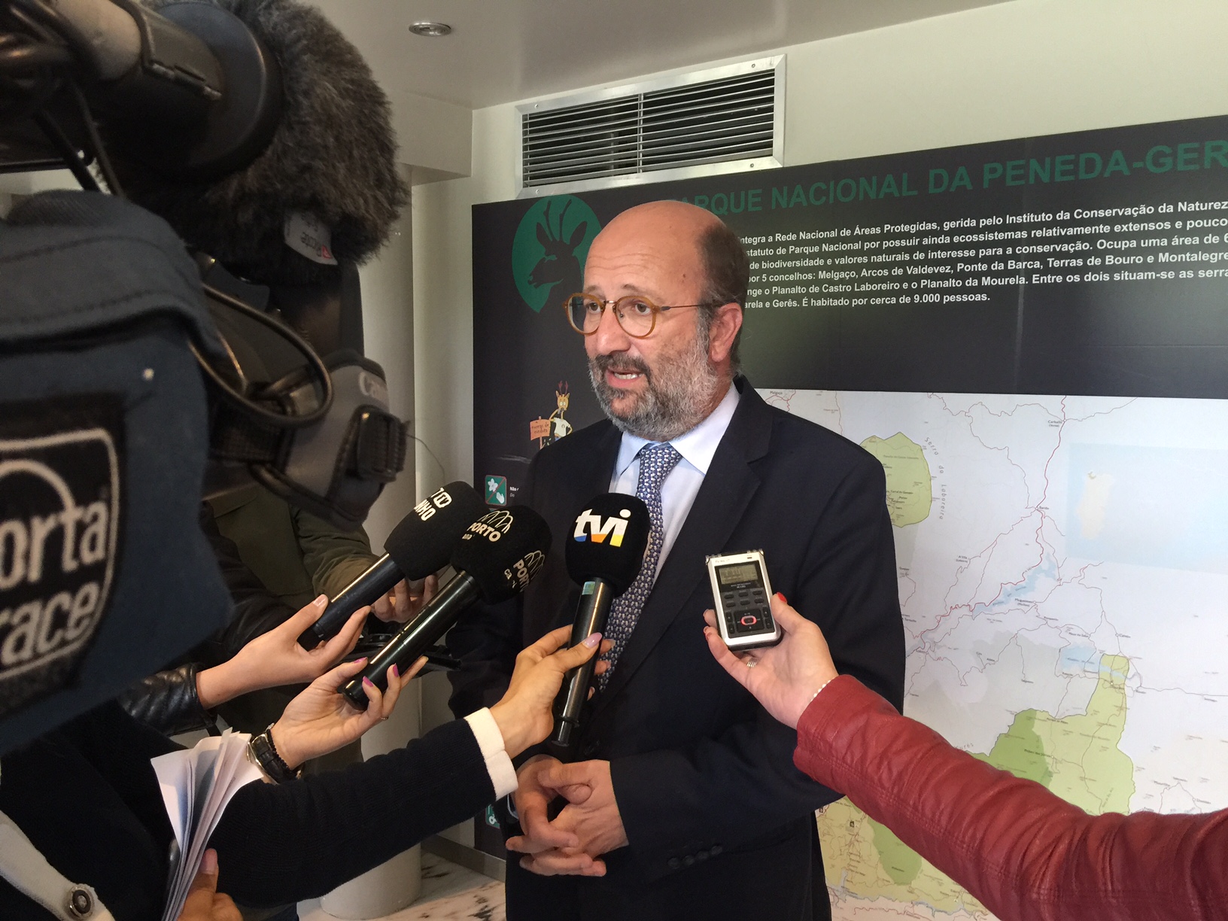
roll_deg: -1.1
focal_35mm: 29
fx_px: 1029
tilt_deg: -4.5
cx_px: 614
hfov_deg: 61.7
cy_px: 460
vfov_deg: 48.2
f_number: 2.2
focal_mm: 4.15
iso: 80
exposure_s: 1/17
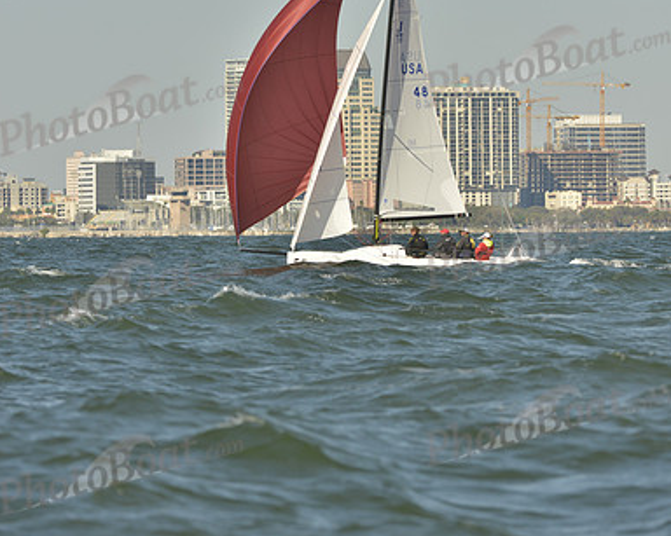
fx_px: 6750
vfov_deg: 4.6
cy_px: 178
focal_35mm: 340
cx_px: 335
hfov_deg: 5.7
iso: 280
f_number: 6.3
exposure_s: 1/1600
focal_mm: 240
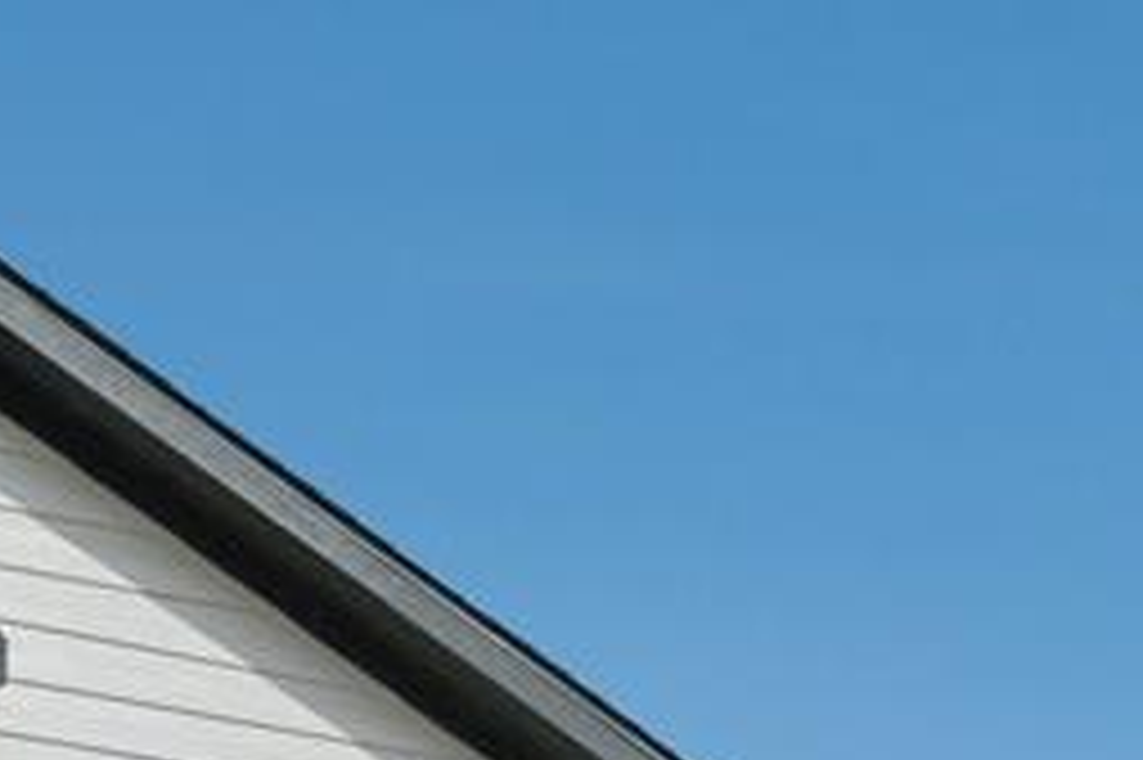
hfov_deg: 16.6
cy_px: 1457
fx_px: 3839
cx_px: 27
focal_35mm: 121
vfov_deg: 10.5
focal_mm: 30
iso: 400
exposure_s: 1/3200
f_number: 8
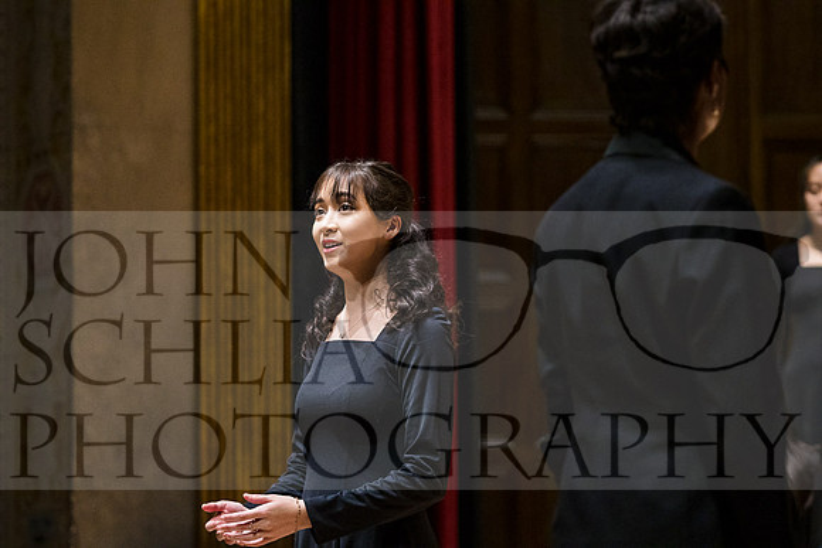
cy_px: 274
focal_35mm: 147
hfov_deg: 14.0
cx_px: 411
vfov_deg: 9.3
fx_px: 3357
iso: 1600
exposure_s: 1/800
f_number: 2.8
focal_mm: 98
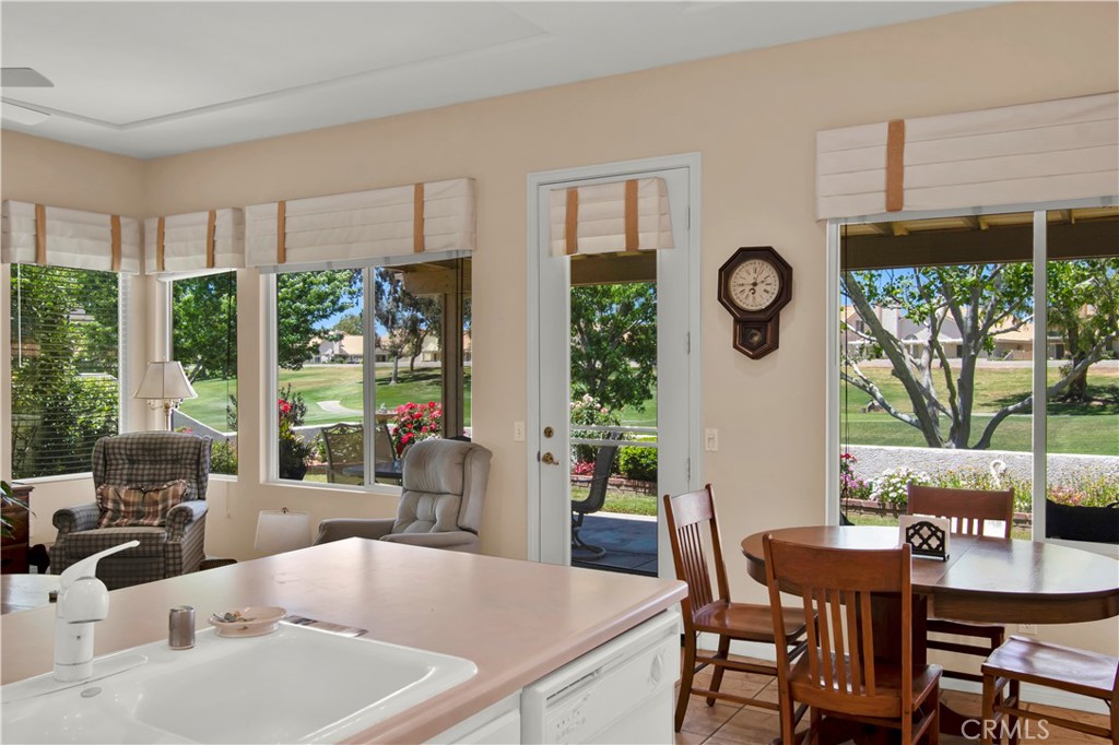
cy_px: 372
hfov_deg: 61.9
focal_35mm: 30
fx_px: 932
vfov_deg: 43.6
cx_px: 560
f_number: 8
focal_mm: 20
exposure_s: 1/100
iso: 250
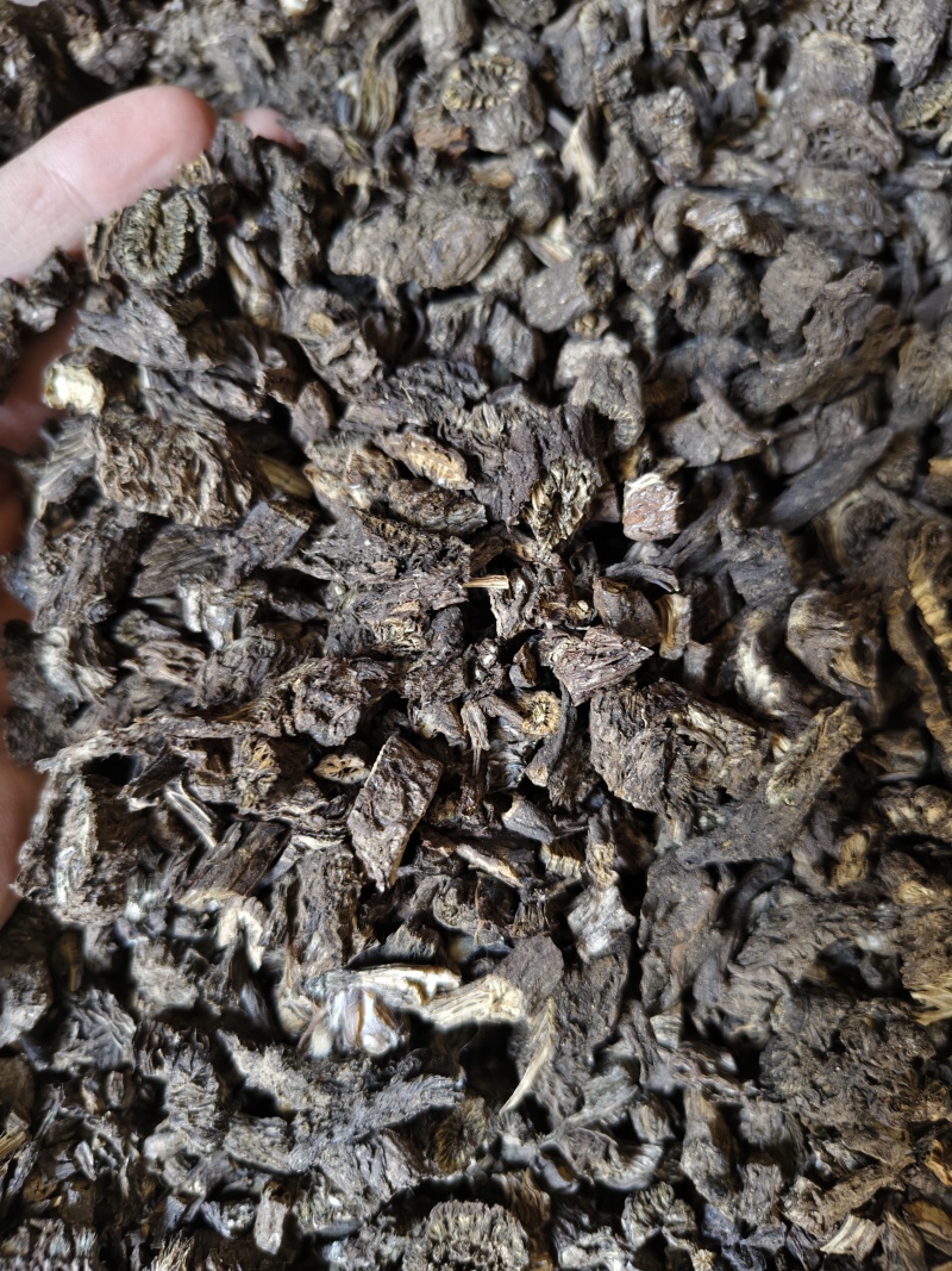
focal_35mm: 23
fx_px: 844
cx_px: 476
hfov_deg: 58.9
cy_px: 636
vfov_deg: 73.9
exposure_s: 1/50
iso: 403
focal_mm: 5.56
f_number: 1.88
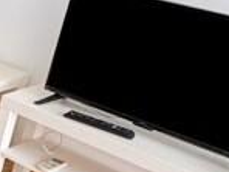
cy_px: 146
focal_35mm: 97
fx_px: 642
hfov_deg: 13.5
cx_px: -348
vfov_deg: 15.1
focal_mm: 2.22
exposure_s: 1/99
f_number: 2.2
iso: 160
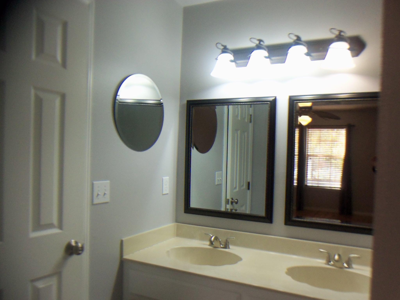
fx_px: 324
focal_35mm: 28
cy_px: 150
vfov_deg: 49.7
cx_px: 200
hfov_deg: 63.4
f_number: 3.3
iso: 200
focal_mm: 5.1
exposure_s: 1/60
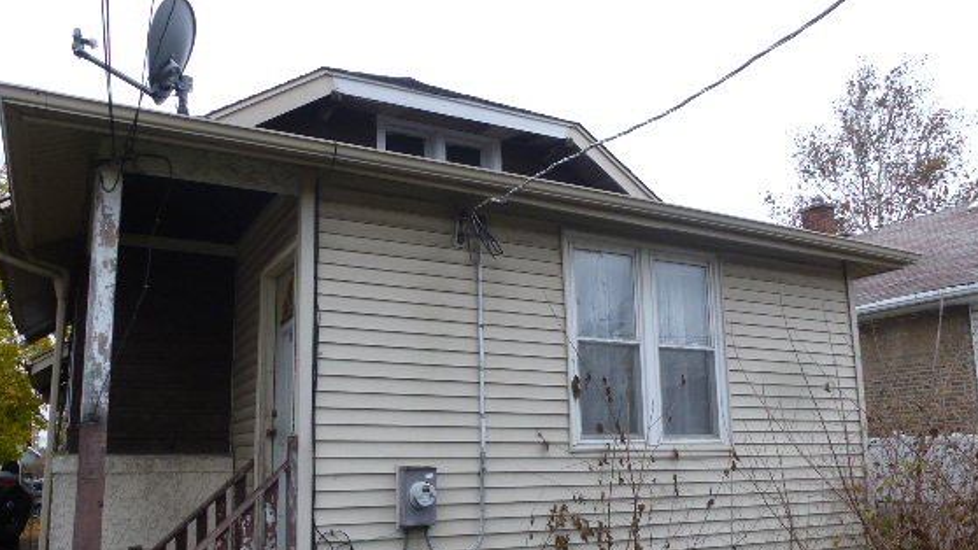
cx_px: 491
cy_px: 333
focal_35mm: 30
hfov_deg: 64.3
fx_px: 778
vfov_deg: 38.8
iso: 160
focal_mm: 4.3
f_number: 3.3
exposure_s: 1/60
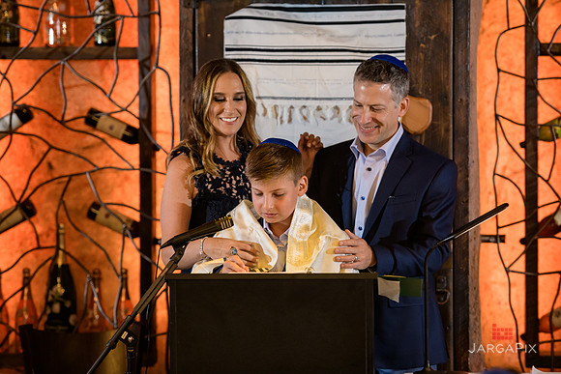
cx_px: 280
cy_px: 187
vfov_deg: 9.8
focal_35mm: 140
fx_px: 2182
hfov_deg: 14.7
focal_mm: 140
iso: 1600
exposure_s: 1/125
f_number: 3.2
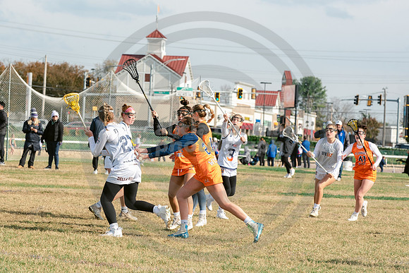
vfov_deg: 7.4
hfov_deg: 11.1
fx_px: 2109
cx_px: 192
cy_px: 181
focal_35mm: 186
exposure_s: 1/800
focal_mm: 130
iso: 250
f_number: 7.1
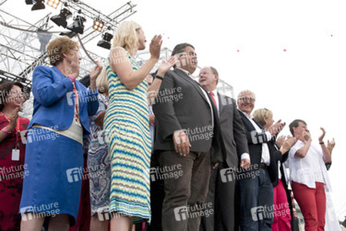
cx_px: 173
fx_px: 308
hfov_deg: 58.7
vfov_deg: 41.1
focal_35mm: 32
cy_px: 116
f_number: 10
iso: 800
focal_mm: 32
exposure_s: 1/400
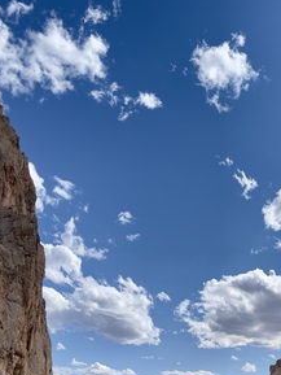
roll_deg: -1.9
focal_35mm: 45
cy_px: 292
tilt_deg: +14.9
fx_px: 487
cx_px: 183
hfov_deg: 32.0
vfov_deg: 40.6
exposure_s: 1/2049
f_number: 1.6
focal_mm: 5.1
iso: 32
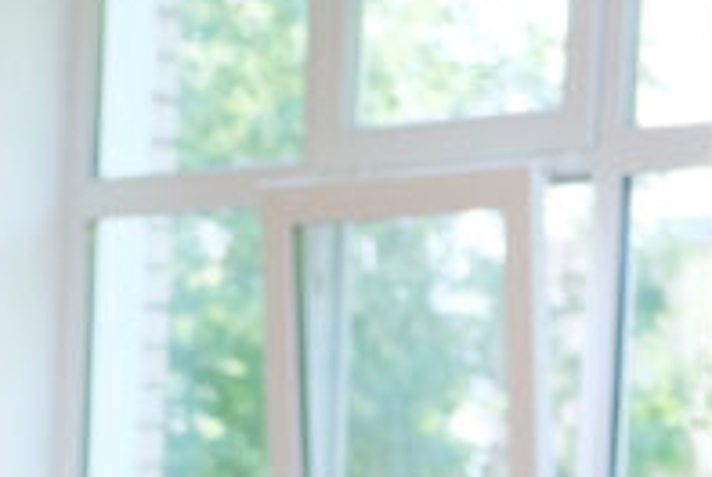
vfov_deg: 6.0
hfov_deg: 8.6
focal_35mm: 218
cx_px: -947
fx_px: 4318
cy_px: 1180
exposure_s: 1/140
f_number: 3.2
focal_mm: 27.7
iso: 400
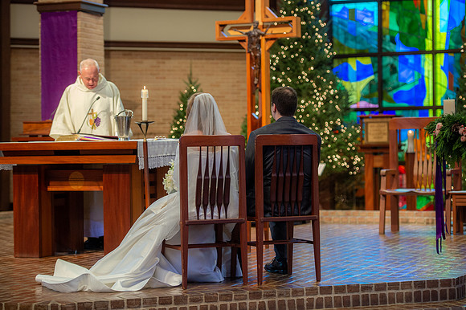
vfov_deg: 13.9
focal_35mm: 98
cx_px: 233
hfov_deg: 20.8
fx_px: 1268
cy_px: 155
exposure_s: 1/100
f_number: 2.8
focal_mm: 98
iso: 1600
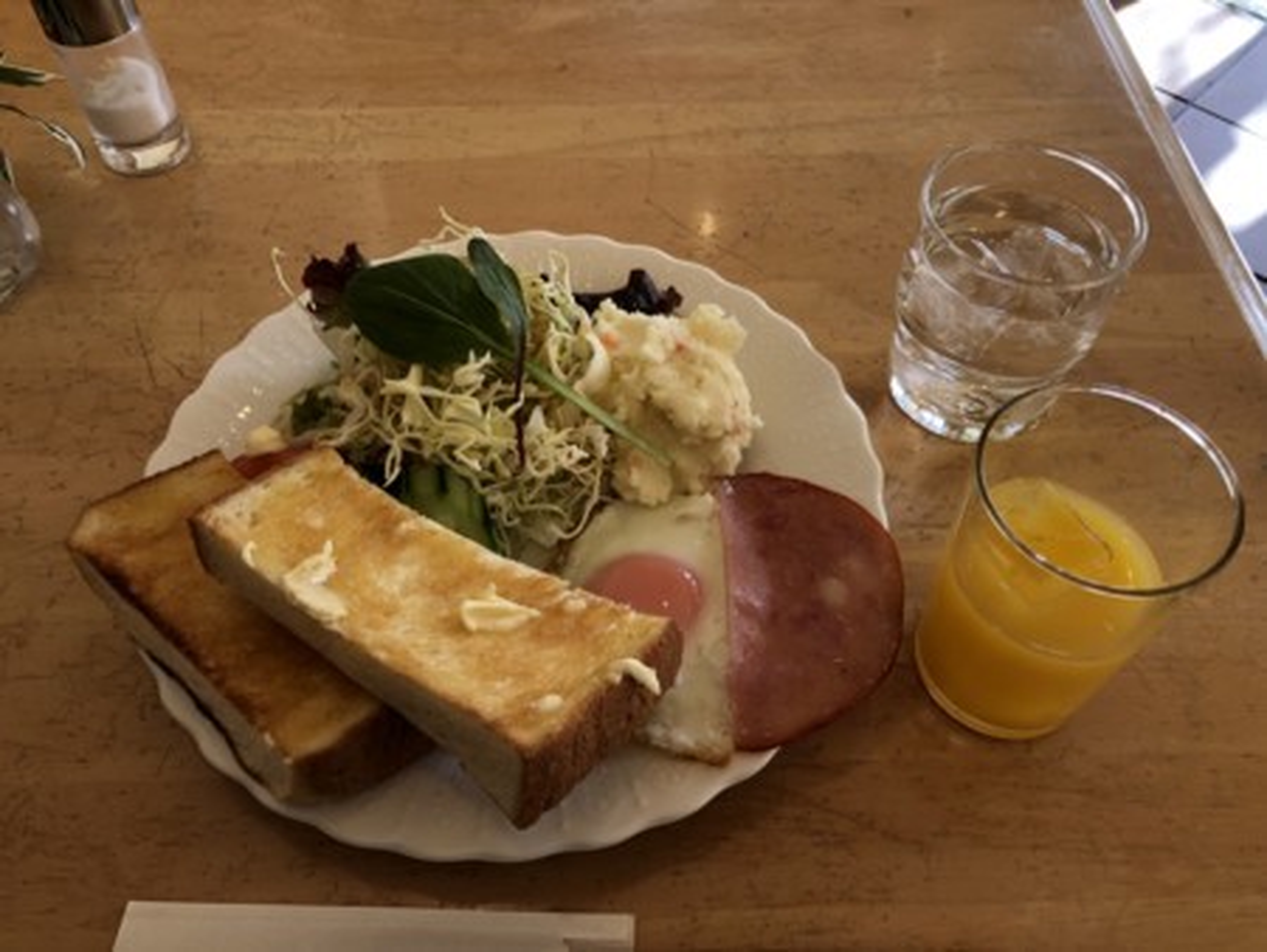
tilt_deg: -53.8
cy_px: 476
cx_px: 634
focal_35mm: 28
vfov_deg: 49.8
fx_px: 1025
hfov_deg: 63.4
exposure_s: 1/120
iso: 40
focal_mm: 4
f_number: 1.8
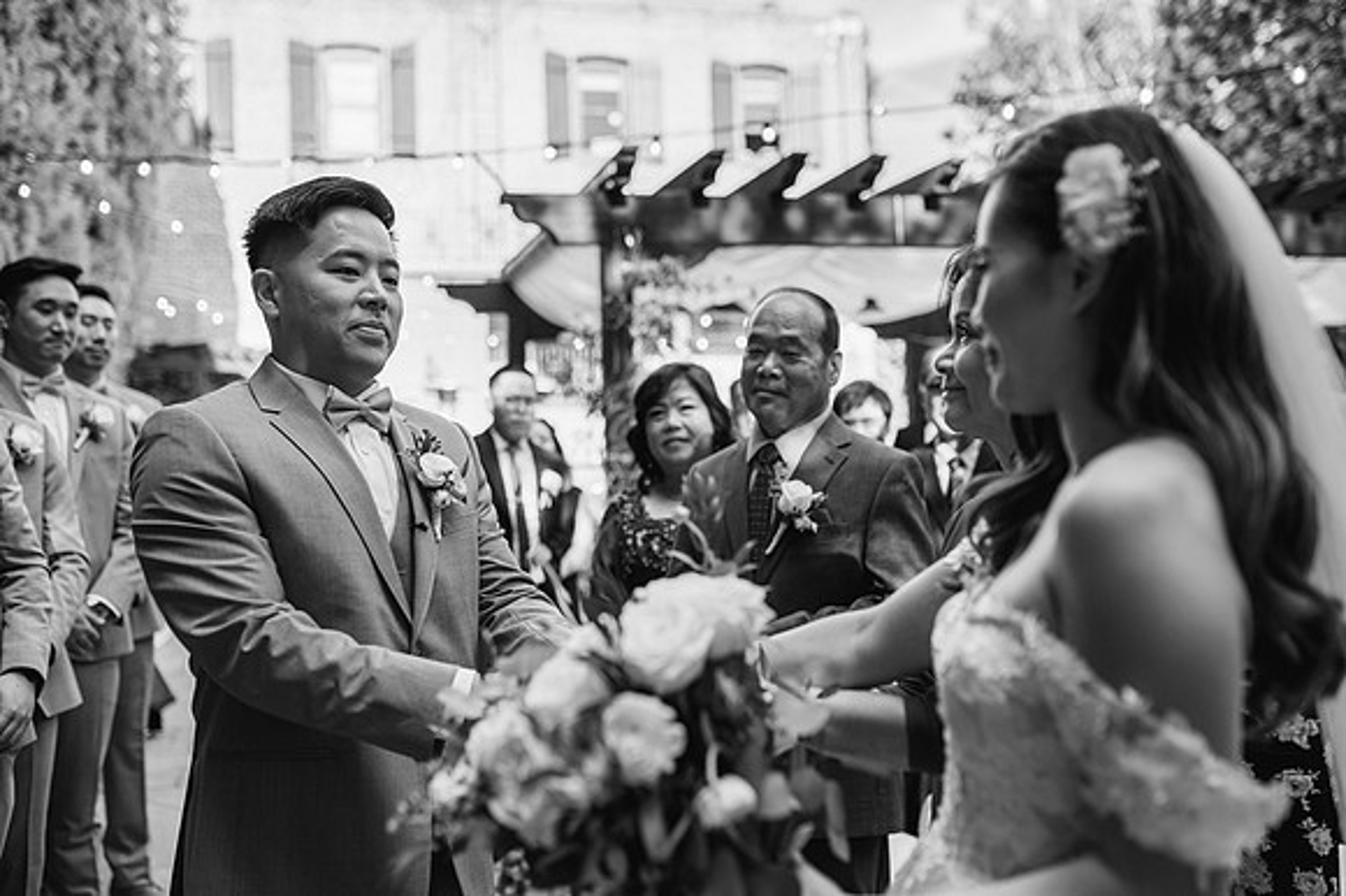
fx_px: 1308
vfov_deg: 37.8
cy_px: 448
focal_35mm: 35
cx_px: 673
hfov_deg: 54.5
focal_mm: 35
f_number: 2.2
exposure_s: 1/1600
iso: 100
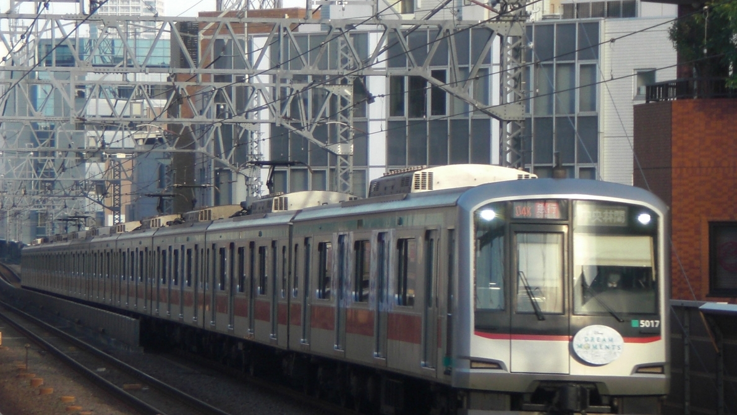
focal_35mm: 125
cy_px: 265
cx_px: 369
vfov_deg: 9.7
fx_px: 2443
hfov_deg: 17.2
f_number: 5.9
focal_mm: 18.9
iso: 100
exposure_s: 1/125
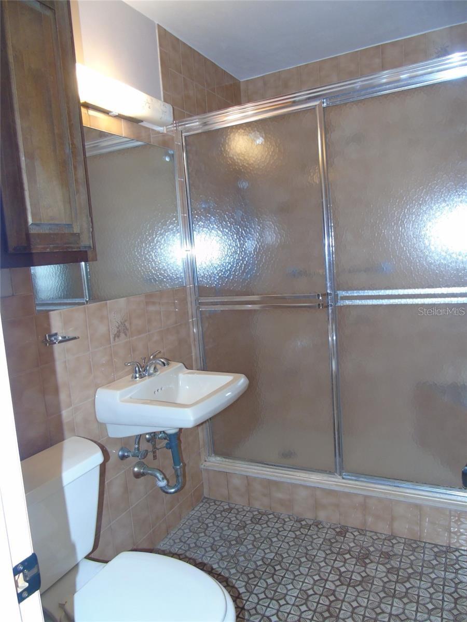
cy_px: 311
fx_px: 450
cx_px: 234
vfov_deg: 69.4
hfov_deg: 54.9
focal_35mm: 25
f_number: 3.4
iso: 200
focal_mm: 4.4
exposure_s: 1/30
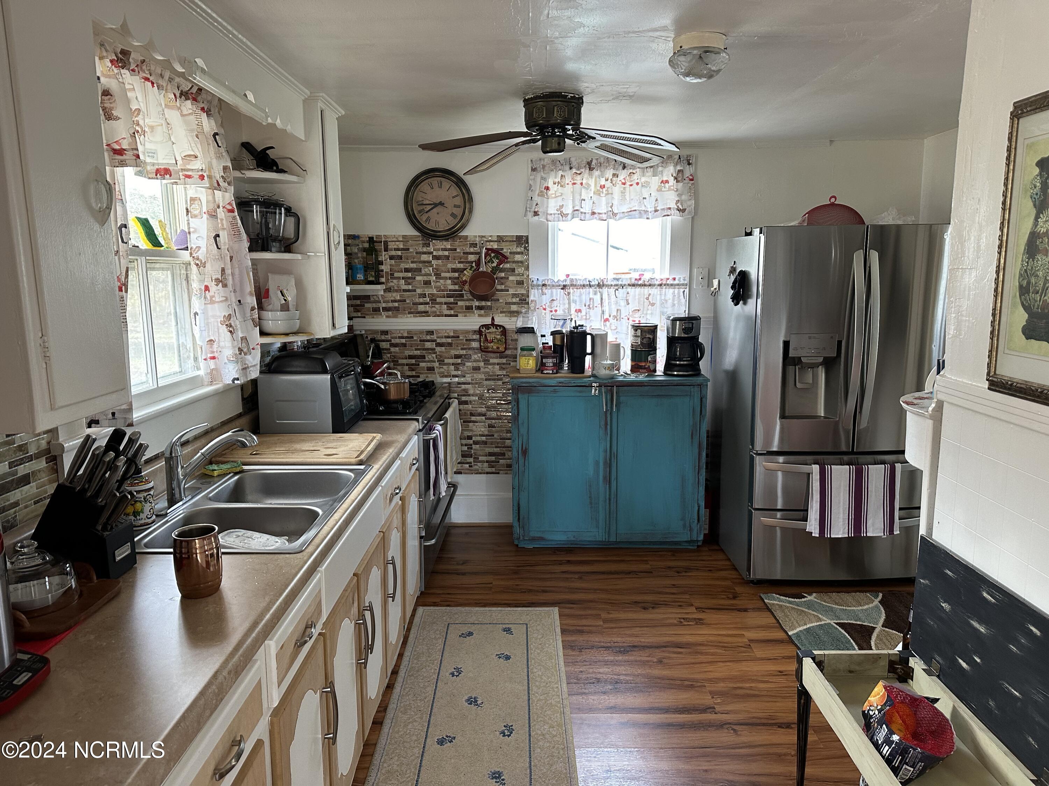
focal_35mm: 24
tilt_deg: -9.1
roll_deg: +0.4
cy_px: 393
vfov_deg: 56.8
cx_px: 524
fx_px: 727
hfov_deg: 71.6
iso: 250
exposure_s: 1/87
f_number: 1.78
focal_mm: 6.86
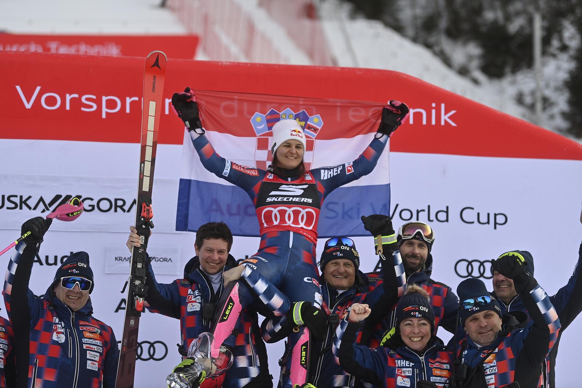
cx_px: 291
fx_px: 1940
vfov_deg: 11.4
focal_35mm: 120
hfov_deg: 17.1
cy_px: 194
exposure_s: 1/1250
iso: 200
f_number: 3.2
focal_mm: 120
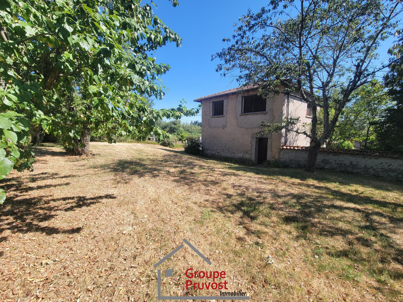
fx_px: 151
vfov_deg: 89.9
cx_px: 202
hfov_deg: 106.2
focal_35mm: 13
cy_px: 151
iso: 50
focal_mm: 2.2
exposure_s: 1/769
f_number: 2.2
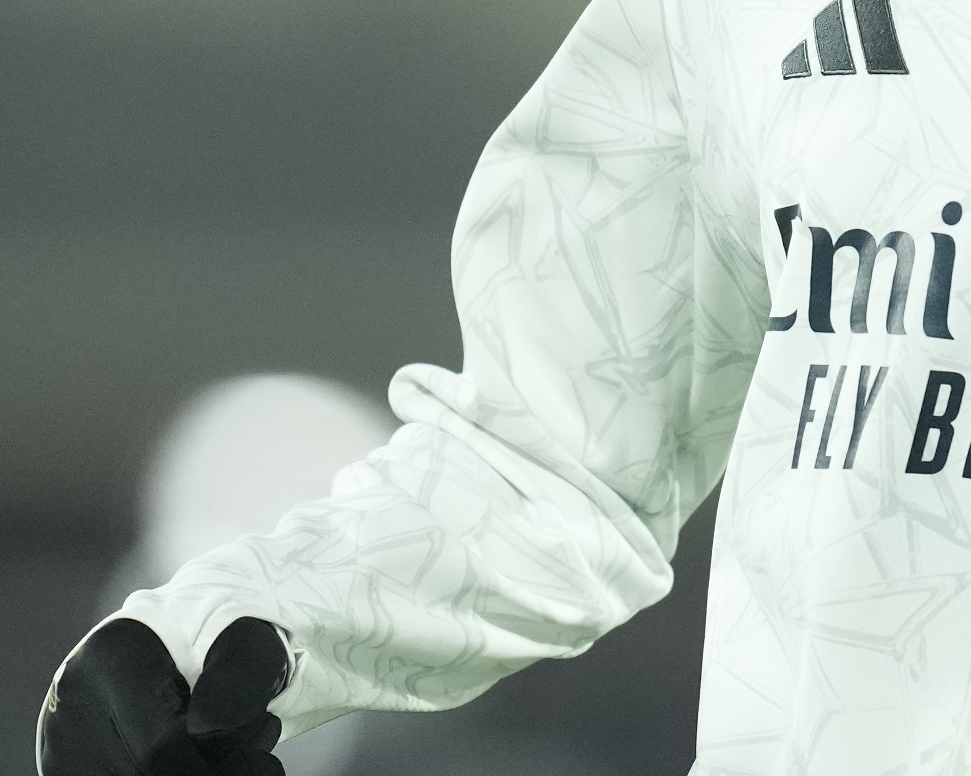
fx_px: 34168
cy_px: -82
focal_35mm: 1189
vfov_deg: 1.3
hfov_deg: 1.6
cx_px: 670
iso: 3200
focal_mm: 400
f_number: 2.8
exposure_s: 1/2000
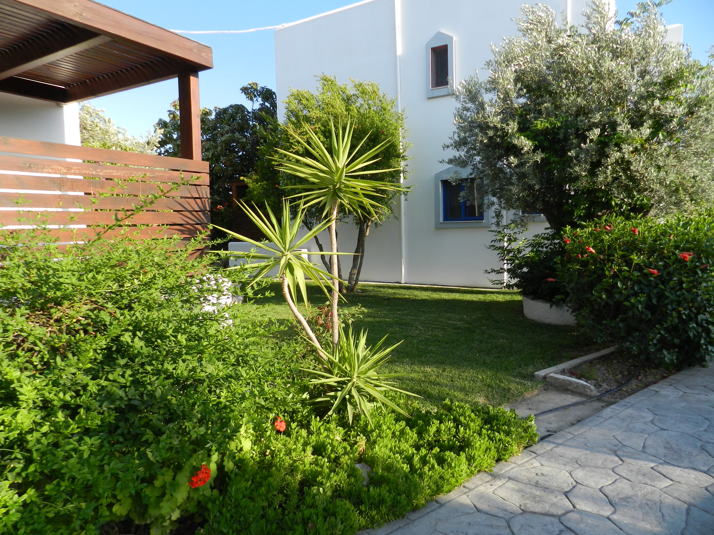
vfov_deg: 58.9
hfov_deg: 73.9
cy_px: 268
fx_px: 474
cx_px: 357
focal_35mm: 23
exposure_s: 1/500
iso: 160
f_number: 3.4
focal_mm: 4
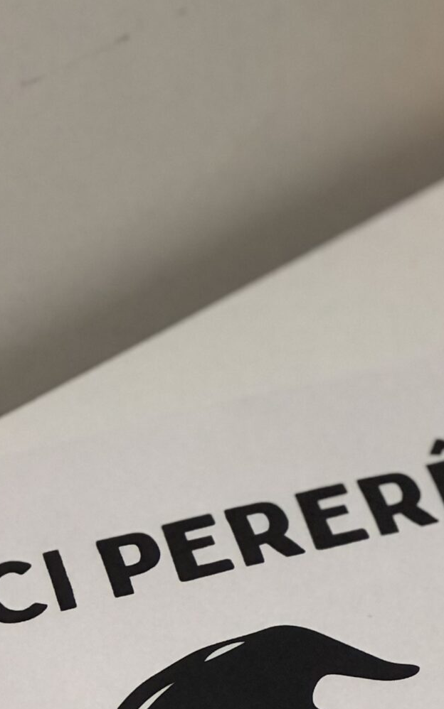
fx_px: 3000
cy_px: 566
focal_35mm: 155
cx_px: 495
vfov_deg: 13.4
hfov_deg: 8.4
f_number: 2.8
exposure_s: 1/30
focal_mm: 6.6
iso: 160
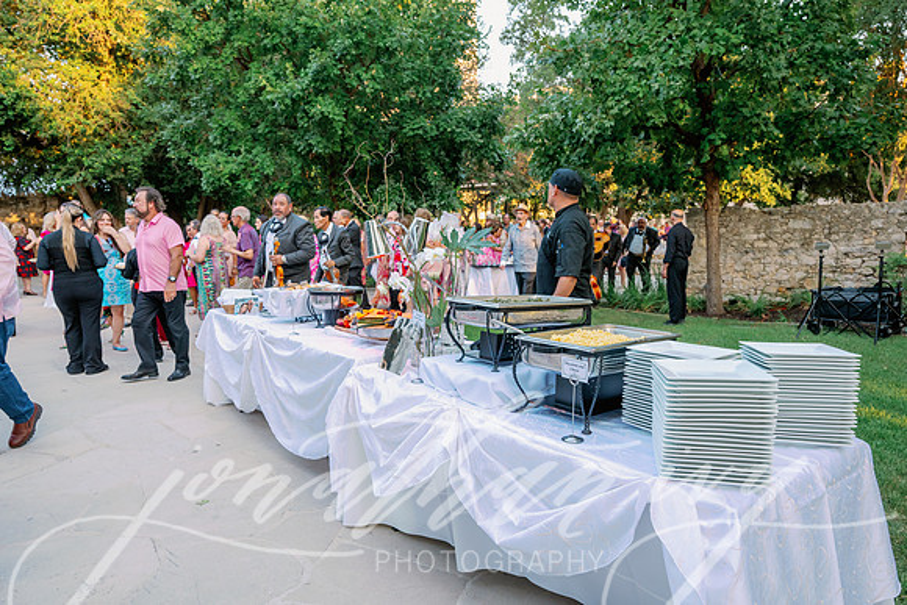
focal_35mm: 24
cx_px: 454
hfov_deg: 73.7
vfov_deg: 53.2
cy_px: 302
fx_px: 605
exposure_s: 1/320
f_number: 4.5
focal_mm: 24
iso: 640
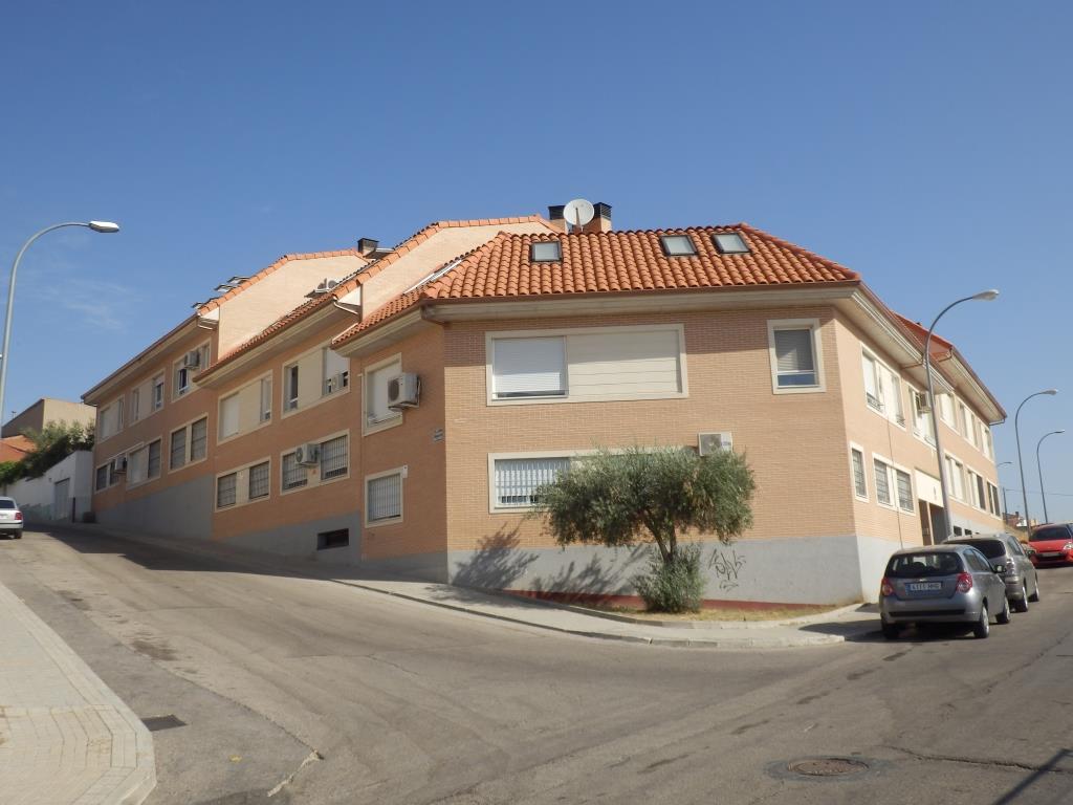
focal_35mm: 37
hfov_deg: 50.1
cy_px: 402
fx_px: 1147
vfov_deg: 38.7
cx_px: 536
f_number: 3.9
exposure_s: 1/800
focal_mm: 6.6
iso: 80
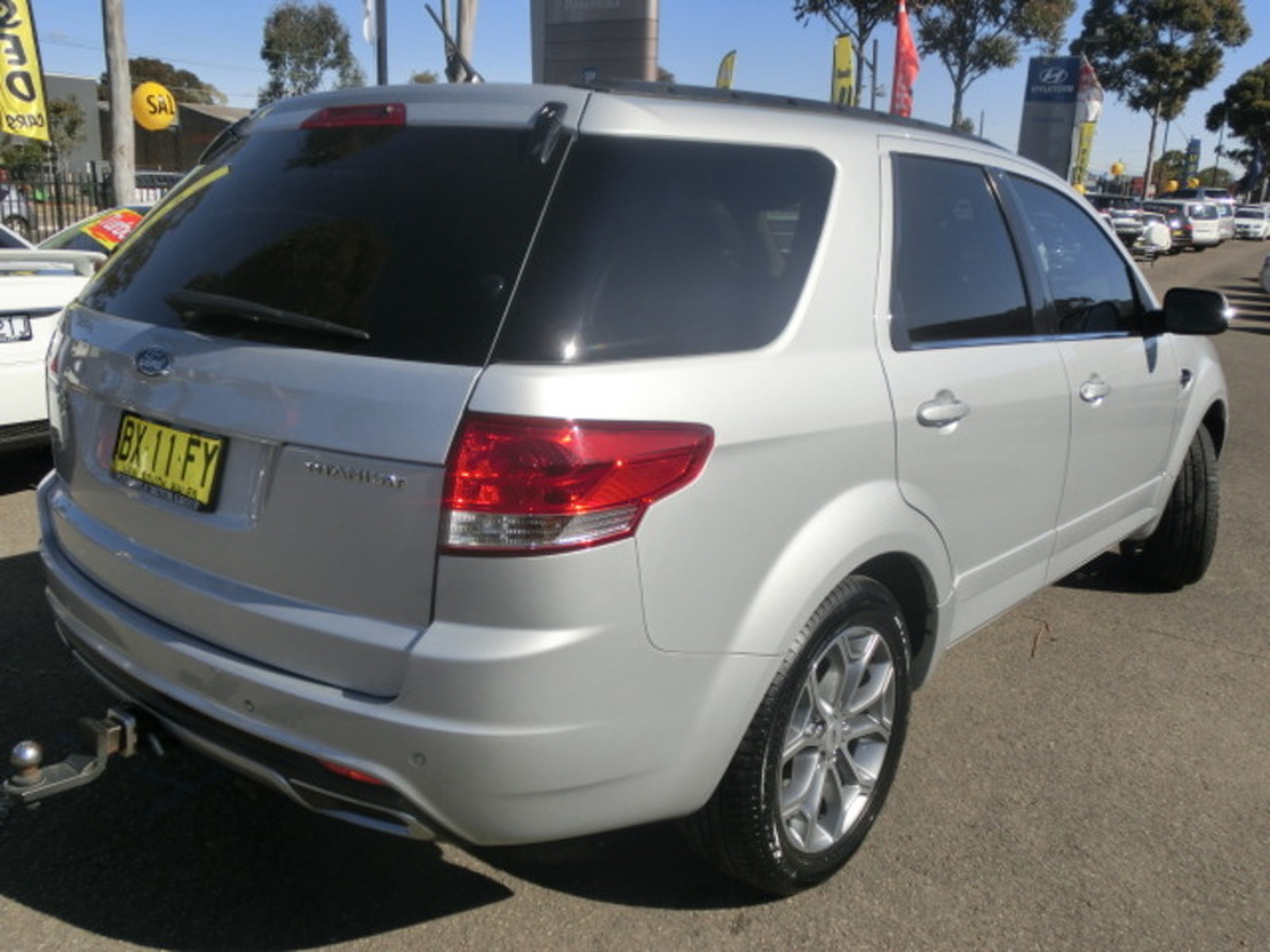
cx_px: 635
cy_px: 476
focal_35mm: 30
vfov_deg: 46.8
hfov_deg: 60.0
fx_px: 1101
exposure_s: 1/250
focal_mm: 5.3
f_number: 8.9
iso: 80
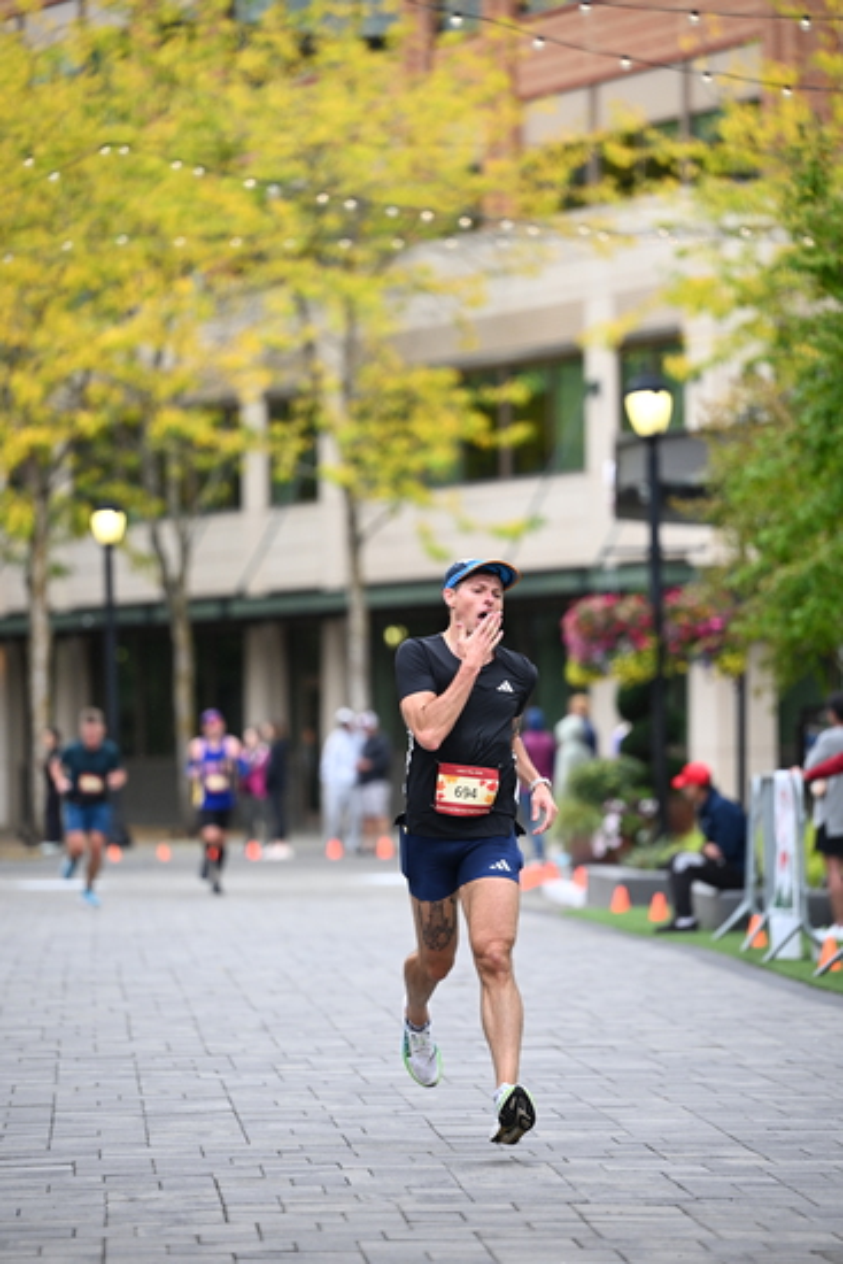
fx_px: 5792
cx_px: 422
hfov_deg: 8.3
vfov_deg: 12.4
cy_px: 632
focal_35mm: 165
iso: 1000
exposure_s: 1/1600
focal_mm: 165
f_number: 2.8
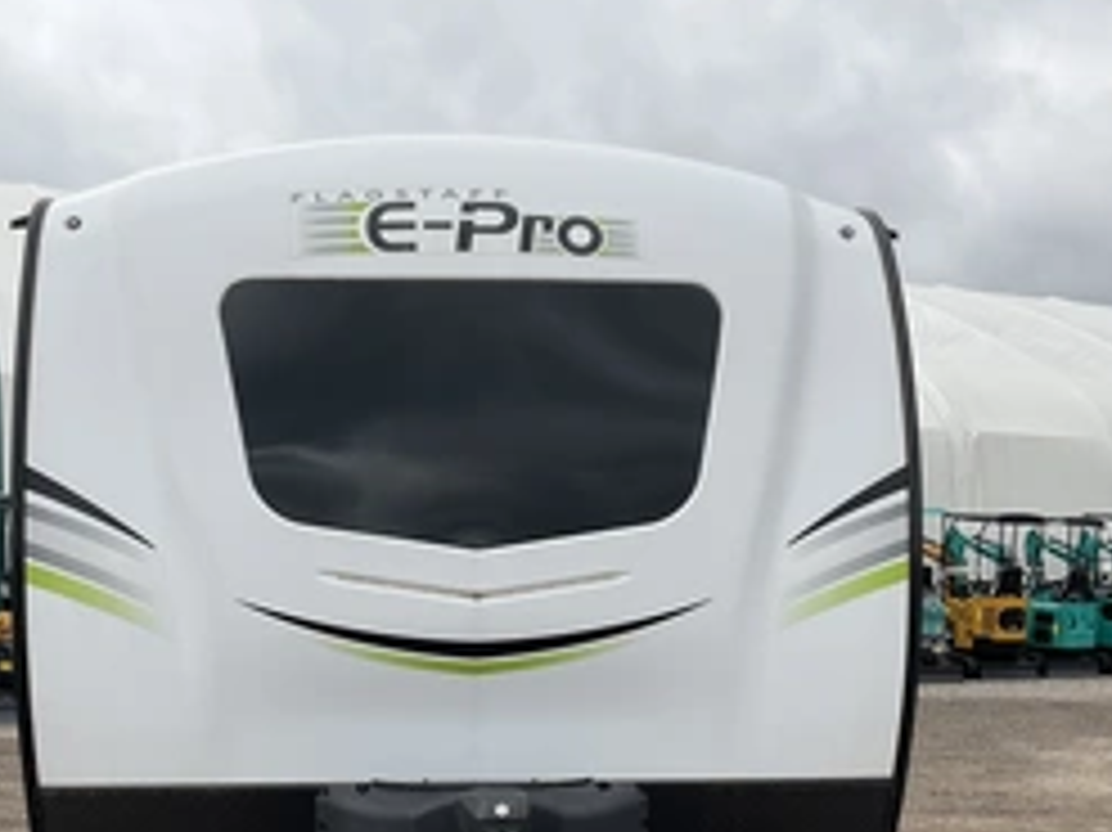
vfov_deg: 30.2
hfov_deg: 40.3
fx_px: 1509
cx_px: 459
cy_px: 643
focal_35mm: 47
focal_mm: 3
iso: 25
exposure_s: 1/1121
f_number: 1.8
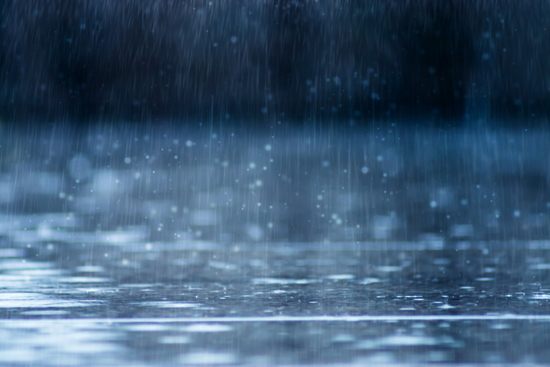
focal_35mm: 452
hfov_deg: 4.6
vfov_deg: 3.0
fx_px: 6906
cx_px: 275
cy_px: 184
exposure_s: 1/100
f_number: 5.6
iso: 100
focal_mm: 300
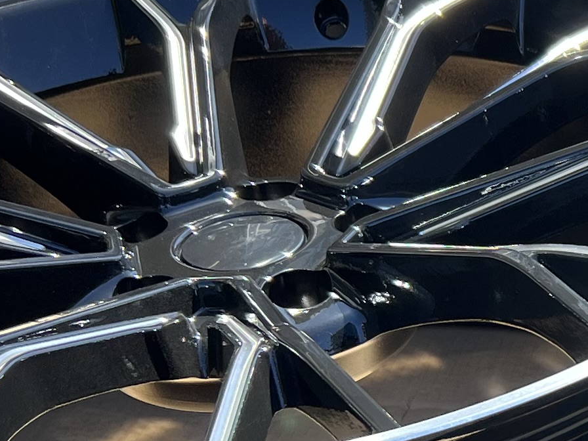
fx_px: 1987
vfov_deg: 12.5
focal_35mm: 117
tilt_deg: -33.7
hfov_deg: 15.4
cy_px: 426
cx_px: 908
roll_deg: +3.7
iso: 50
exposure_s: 1/611
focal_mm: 5.7
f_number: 1.5
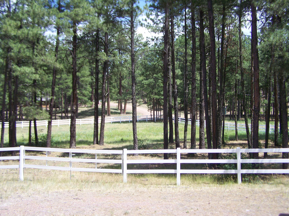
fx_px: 317
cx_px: 144
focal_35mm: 38
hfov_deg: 49.0
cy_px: 108
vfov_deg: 37.7
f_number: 2.8
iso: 64
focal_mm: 6.3
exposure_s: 1/400
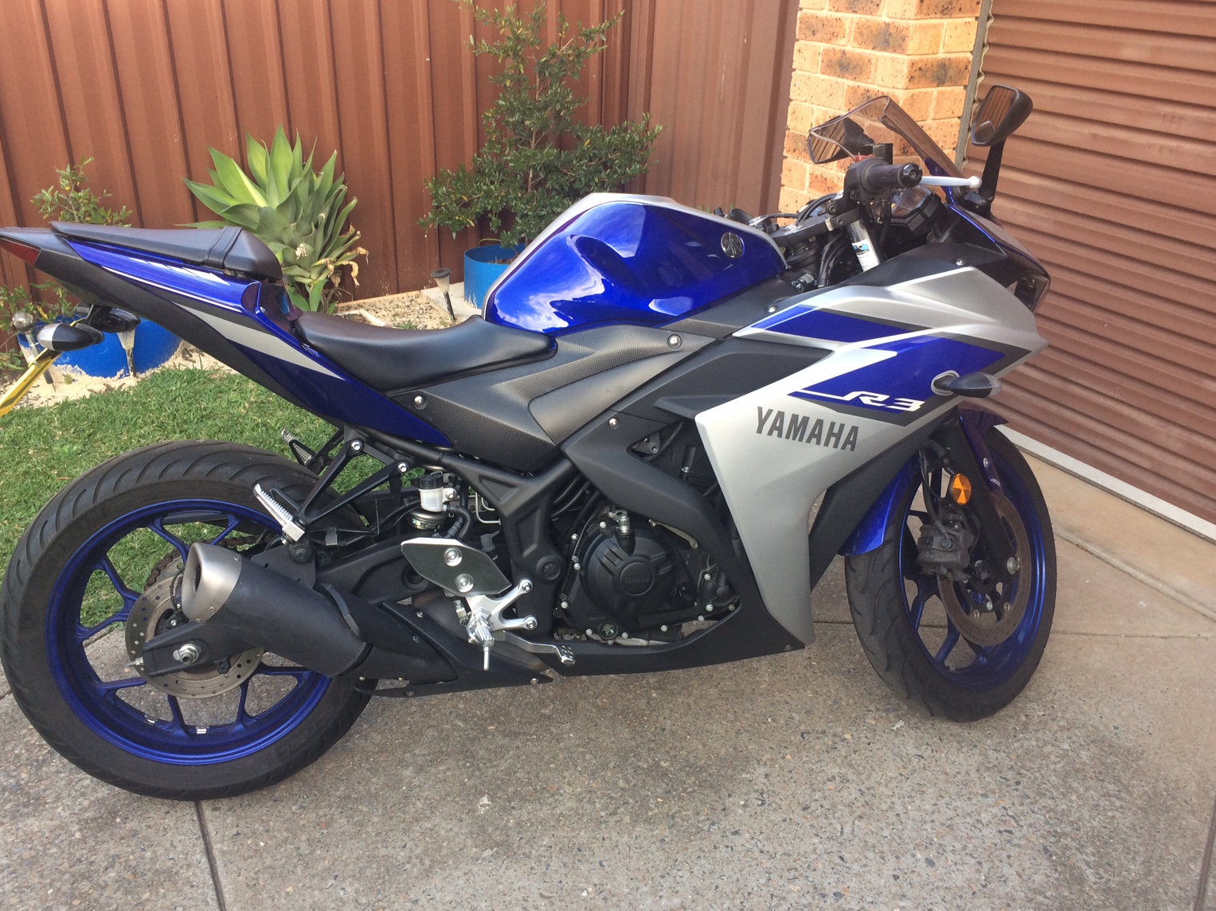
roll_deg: -1.7
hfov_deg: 58.3
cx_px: 588
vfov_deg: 45.4
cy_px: 439
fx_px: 1089
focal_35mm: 31
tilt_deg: -28.5
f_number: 2.2
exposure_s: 1/100
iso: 50
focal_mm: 4.15
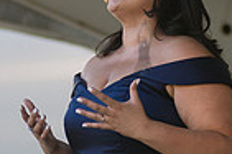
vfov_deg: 2.7
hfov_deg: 4.0
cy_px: 47
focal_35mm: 515
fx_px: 3319
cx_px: 143
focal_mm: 125
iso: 500
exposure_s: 1/640
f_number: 3.5
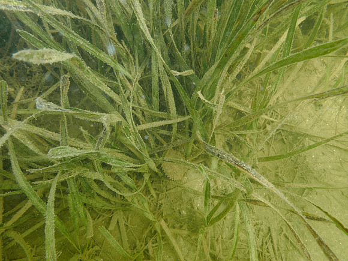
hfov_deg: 69.4
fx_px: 251
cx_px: 174
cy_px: 130
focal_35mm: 25
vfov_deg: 54.9
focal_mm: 4.5
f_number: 2.8
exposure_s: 1/200
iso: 100
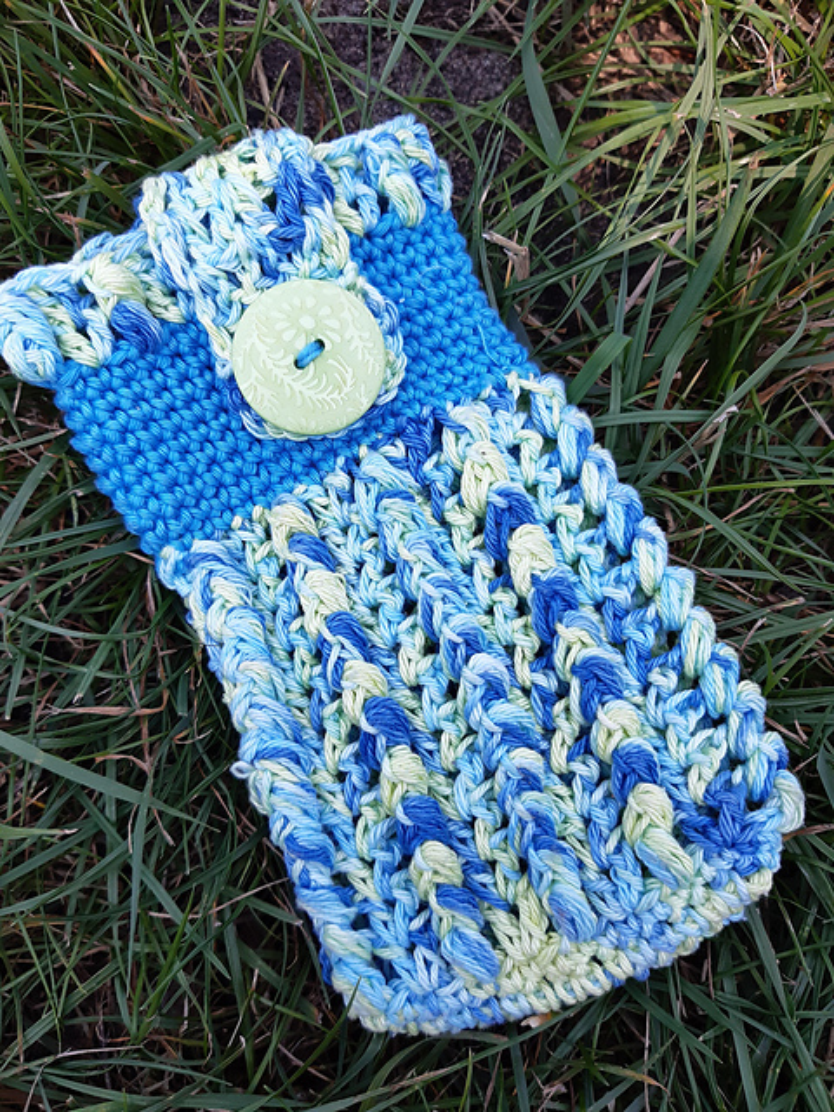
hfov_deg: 53.1
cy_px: 556
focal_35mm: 26
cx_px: 417
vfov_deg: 67.3
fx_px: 835
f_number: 1.7
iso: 40
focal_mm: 3.92
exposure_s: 1/357
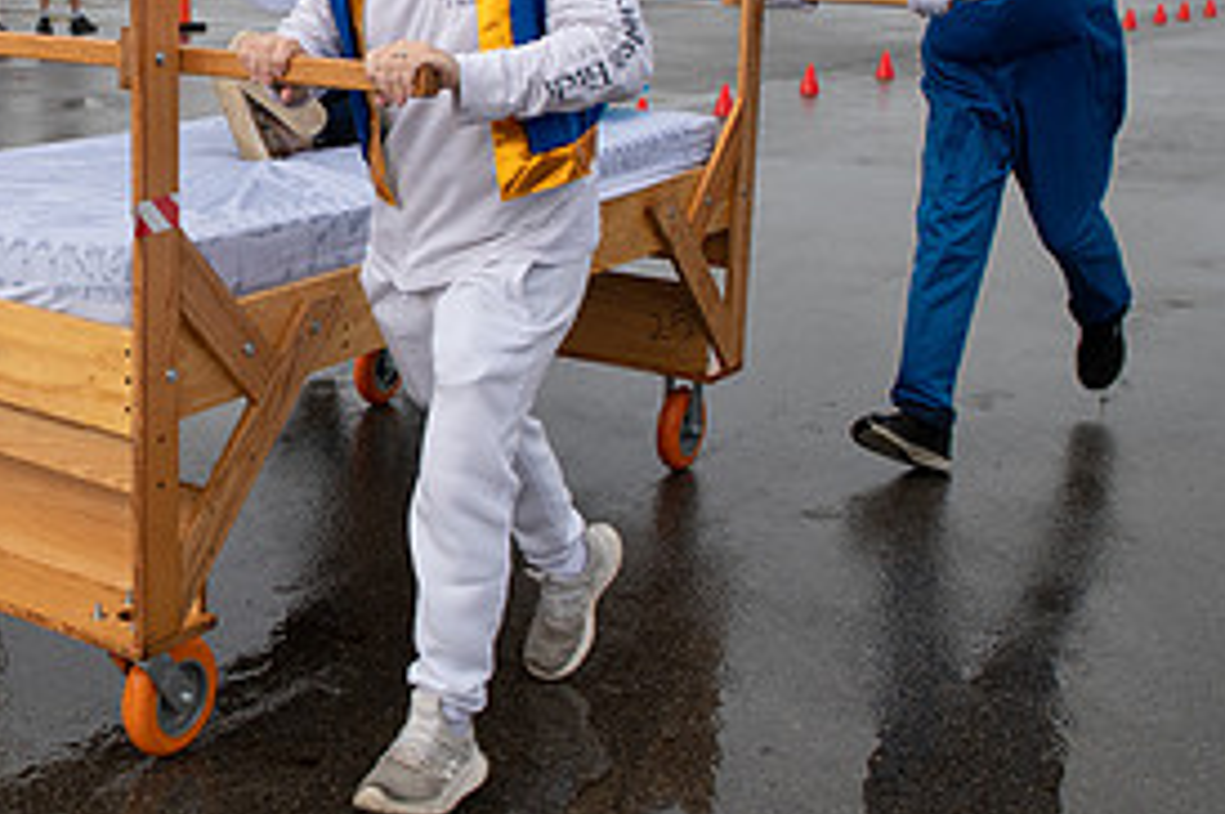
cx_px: 58
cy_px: 139
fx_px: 1869
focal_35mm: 55
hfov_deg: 33.8
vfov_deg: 24.1
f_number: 7.1
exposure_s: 1/500
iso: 400
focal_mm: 26
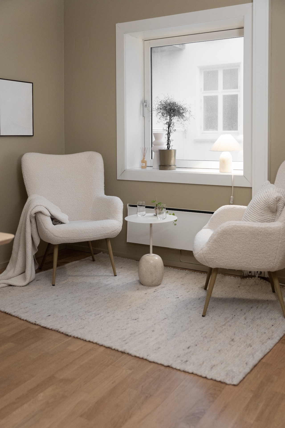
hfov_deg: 35.9
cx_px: 142
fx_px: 439
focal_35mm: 37
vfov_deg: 51.9
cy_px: 214
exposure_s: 1/160
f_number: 2.8
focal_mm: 37
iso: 2000
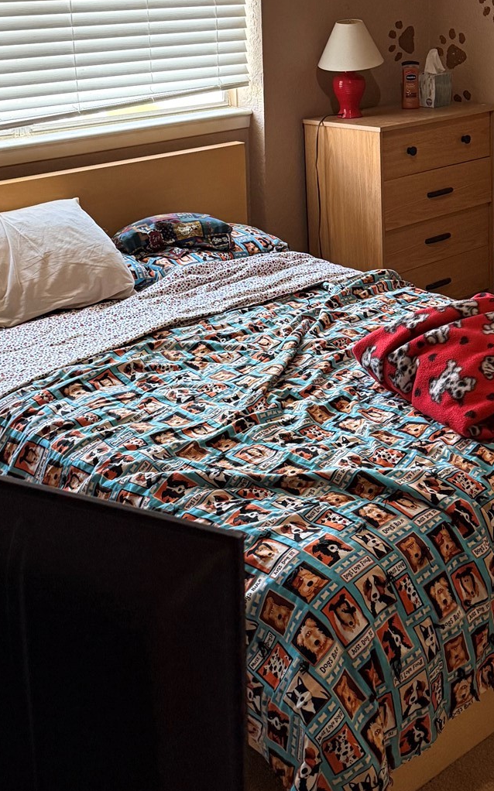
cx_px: 300
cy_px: 213
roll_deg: +0.0
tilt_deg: -13.8
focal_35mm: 51
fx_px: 1100
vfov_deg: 38.7
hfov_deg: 25.3
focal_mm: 6.76
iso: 640
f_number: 1.78
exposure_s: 1/60
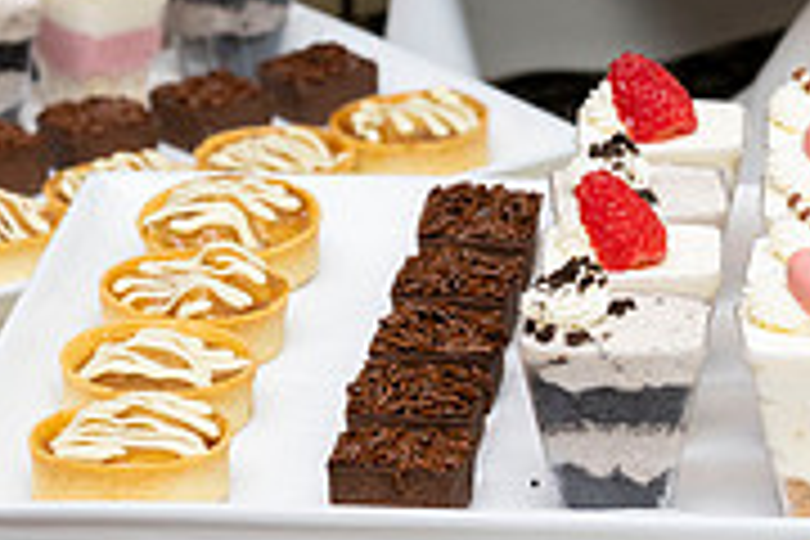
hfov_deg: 10.4
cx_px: 616
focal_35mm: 197
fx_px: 4432
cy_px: 11
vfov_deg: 6.9
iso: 1000
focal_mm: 61
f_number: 5.6
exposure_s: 1/125
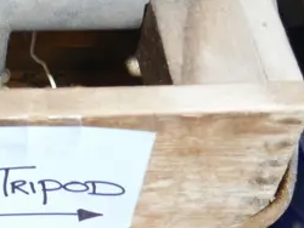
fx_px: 1152
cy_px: 44
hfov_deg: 14.3
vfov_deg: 11.3
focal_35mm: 131
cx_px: -120
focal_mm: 16
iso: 1000
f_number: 3.6
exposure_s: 1/60
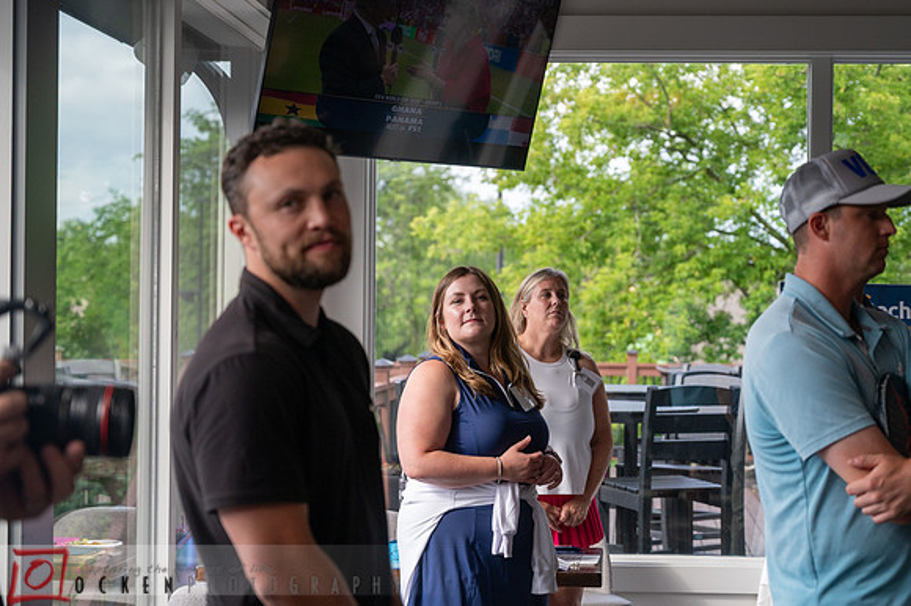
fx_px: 2037
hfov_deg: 25.2
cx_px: 509
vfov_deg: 16.9
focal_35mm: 81
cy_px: 264
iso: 640
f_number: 4
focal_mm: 70
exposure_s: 1/1000
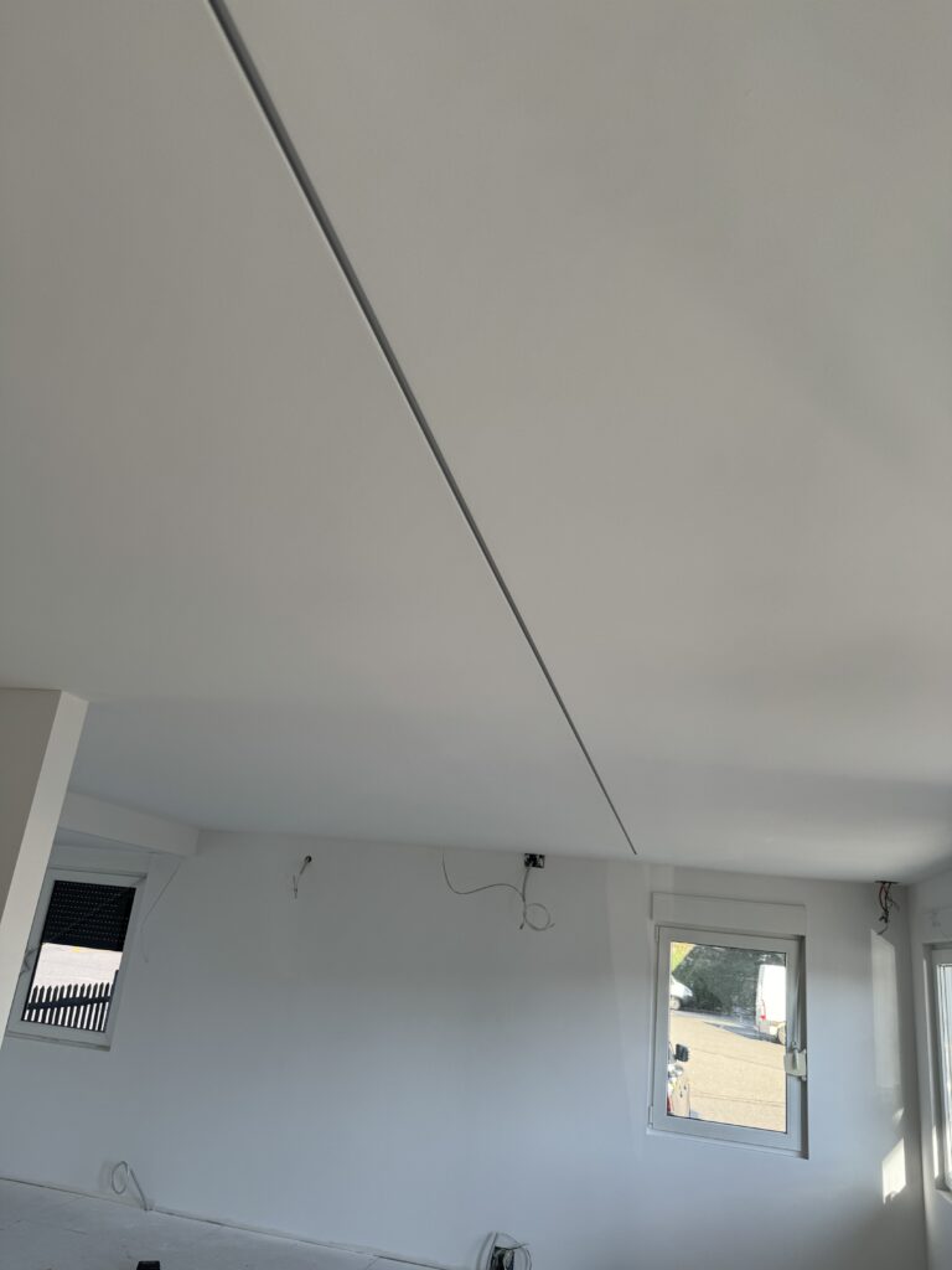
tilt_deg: +19.2
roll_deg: -5.6
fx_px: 880
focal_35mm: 24
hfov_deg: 56.8
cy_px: 635
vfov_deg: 71.6
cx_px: 476
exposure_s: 1/338
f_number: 1.78
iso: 80
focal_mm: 6.86
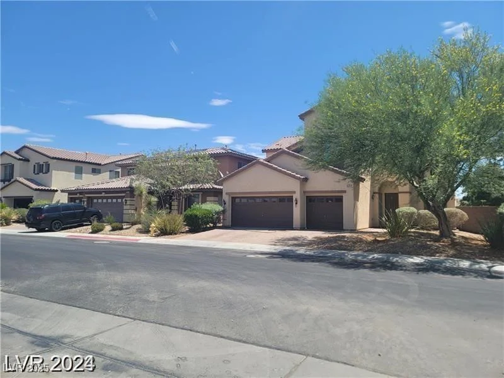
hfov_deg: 69.4
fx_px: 364
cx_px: 252
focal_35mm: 25
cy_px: 189
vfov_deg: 54.9
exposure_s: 1/970
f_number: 1.8
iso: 20
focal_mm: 7
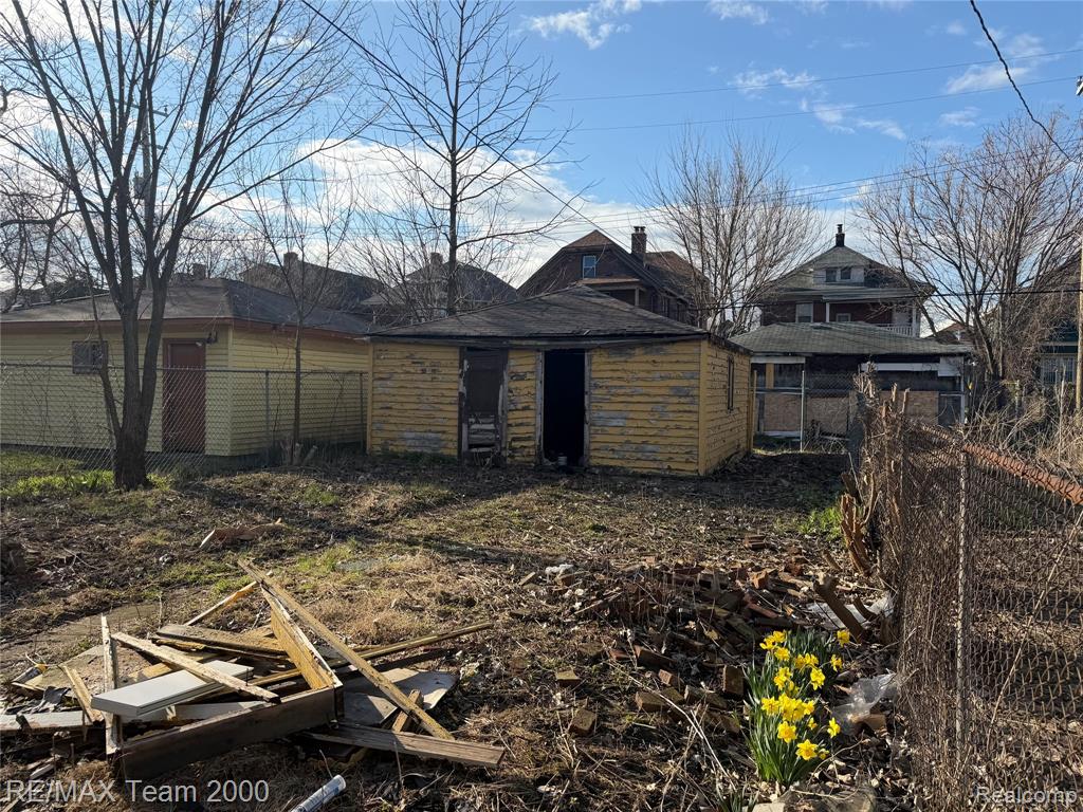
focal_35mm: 24
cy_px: 406
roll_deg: -0.9
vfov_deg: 56.8
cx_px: 542
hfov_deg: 71.6
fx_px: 751
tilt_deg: -2.0
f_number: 1.78
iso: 80
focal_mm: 6.76
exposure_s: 1/3021
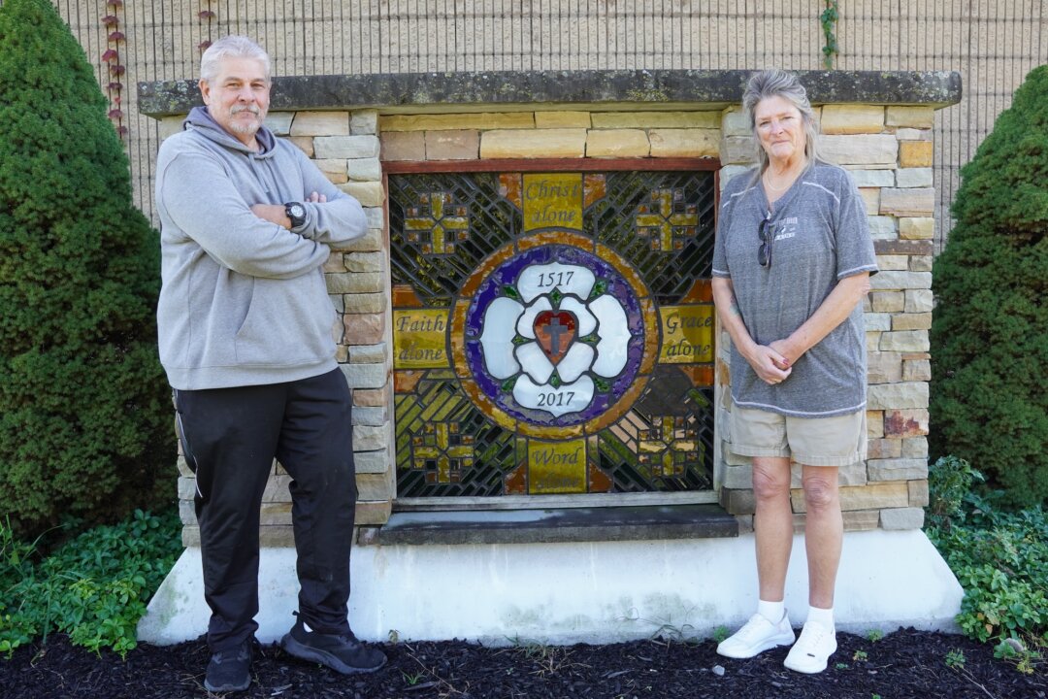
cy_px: 350
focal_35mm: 32
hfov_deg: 59.0
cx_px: 524
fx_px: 926
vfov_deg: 41.4
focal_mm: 21.2
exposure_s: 1/125
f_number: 5.6
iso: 400
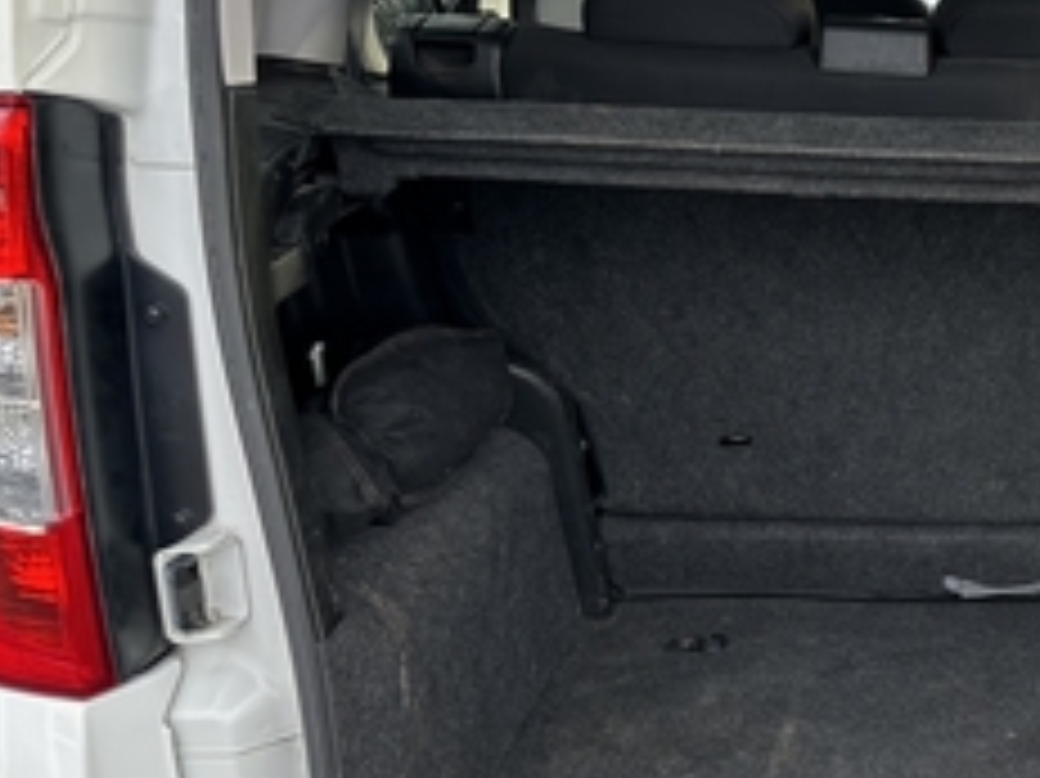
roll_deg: -1.7
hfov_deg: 32.8
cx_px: 1076
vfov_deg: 27.4
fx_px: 1592
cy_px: 497
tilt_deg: -21.8
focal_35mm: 53
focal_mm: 6.86
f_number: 1.78
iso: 64
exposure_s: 1/121
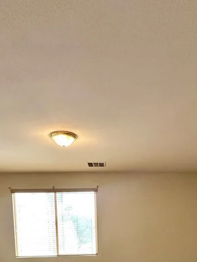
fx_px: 243
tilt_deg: -4.0
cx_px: 120
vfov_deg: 49.3
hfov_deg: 43.9
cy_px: 246
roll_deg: +1.5
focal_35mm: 32
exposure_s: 1/120
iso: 250
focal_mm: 2.22
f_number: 2.2
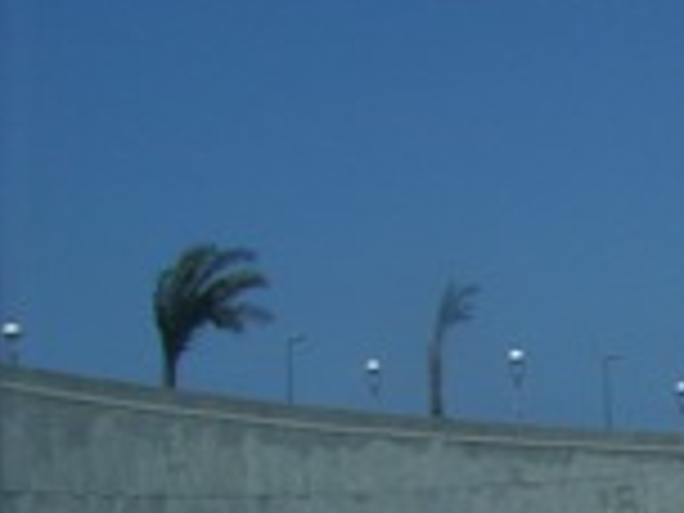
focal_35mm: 141
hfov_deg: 12.6
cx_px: 1264
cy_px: 529
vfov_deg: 10.4
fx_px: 2786
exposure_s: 1/400
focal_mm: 7.9
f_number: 5.6
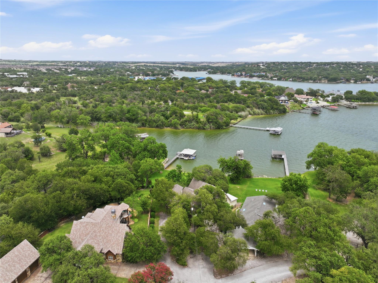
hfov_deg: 71.6
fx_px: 262
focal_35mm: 24
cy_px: 142
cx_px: 189
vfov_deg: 56.8
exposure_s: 1/2000
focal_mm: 12.3
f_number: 2.8
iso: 120
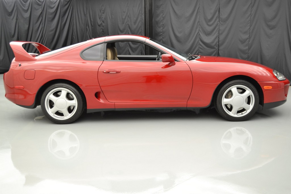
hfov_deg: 49.6
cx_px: 146
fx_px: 315
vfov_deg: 34.2
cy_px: 97
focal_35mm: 39
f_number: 4.2
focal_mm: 26
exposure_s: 1/30
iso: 400
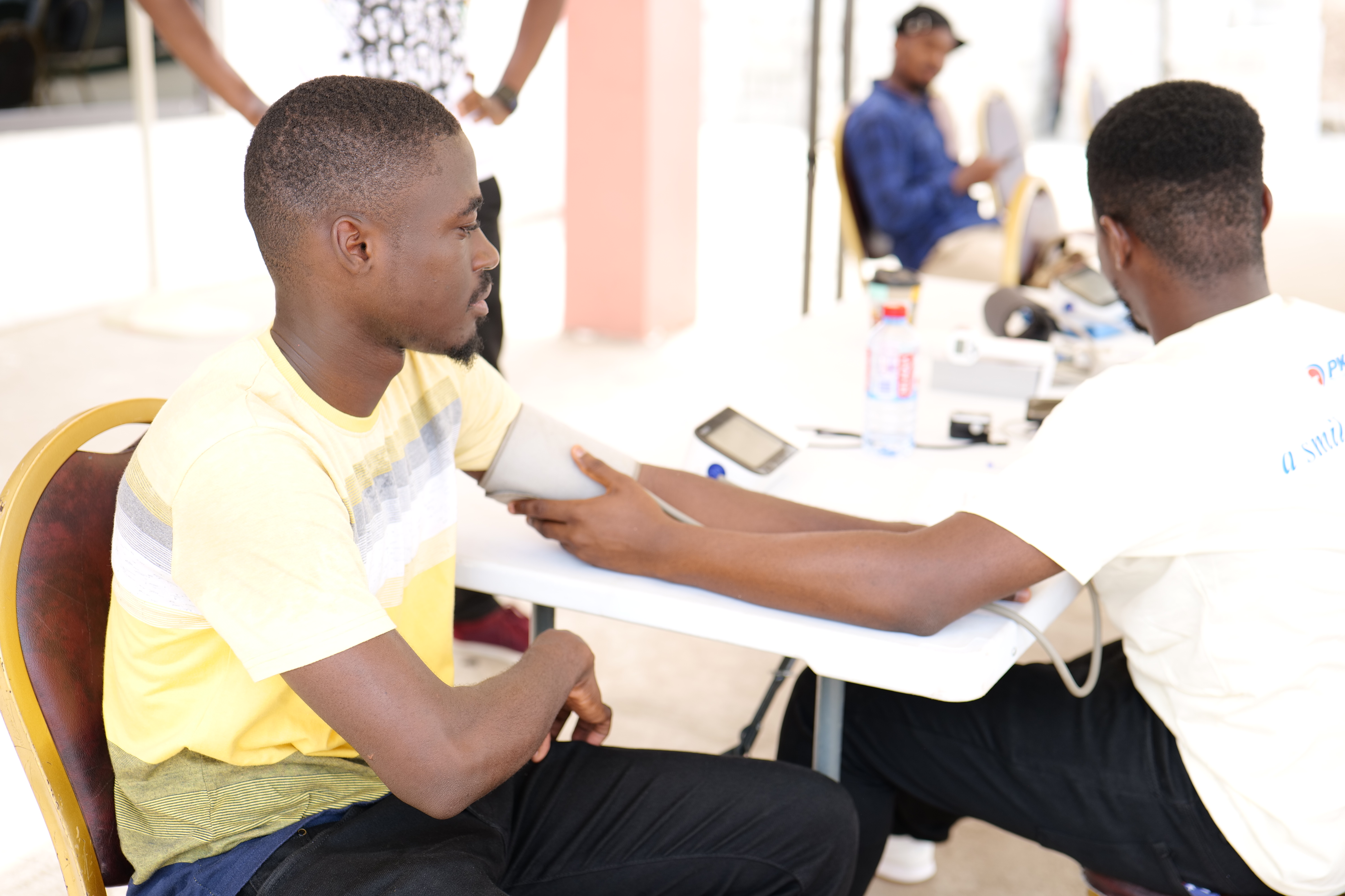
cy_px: 448
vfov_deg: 27.0
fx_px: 1868
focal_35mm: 50
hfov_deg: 39.6
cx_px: 672
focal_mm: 50
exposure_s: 1/250
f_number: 2.8
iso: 200
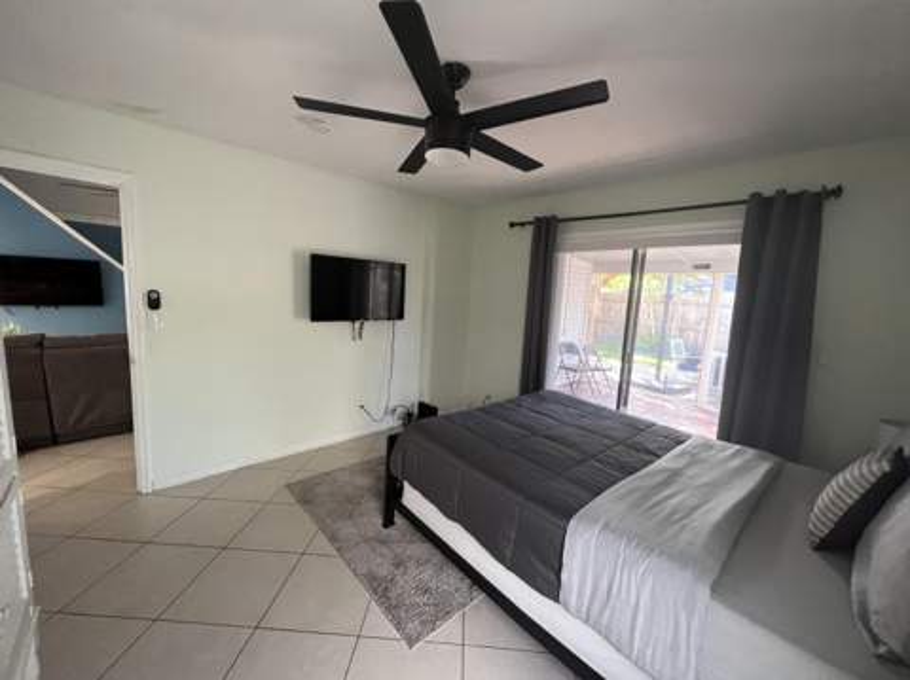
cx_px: 455
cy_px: 340
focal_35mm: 13
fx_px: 341
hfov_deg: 106.2
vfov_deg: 89.8
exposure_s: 1/60
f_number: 1.8
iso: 500
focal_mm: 1.57
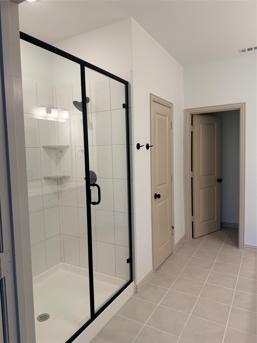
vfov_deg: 71.6
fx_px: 238
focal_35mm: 24
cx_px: 128
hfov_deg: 56.8
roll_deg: +1.6
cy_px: 172
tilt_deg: -4.0
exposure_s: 1/120
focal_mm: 6.76
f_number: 1.78
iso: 80
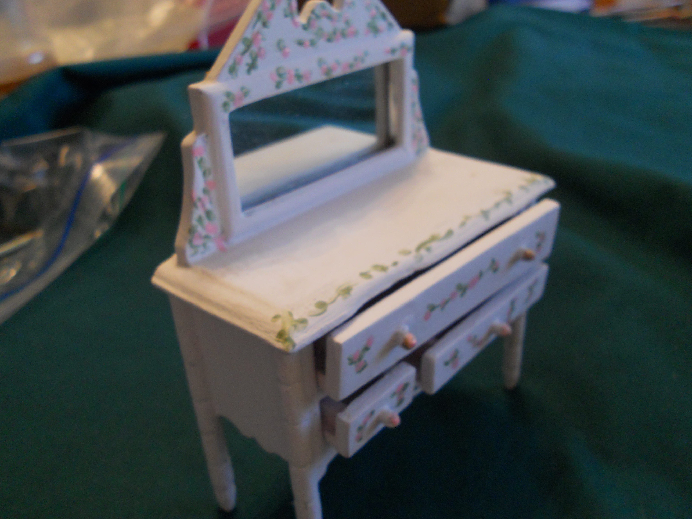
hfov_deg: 56.8
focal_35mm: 32
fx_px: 640
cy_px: 260
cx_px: 346
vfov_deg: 44.2
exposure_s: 1/30
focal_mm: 5.8
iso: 250
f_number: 3.5
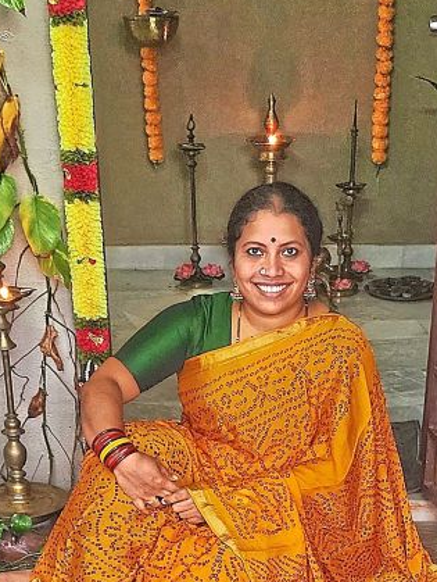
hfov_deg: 21.6
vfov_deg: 24.5
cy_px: 776
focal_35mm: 68
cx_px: 275
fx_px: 1143
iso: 320
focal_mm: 6.4
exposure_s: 1/100
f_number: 1.8
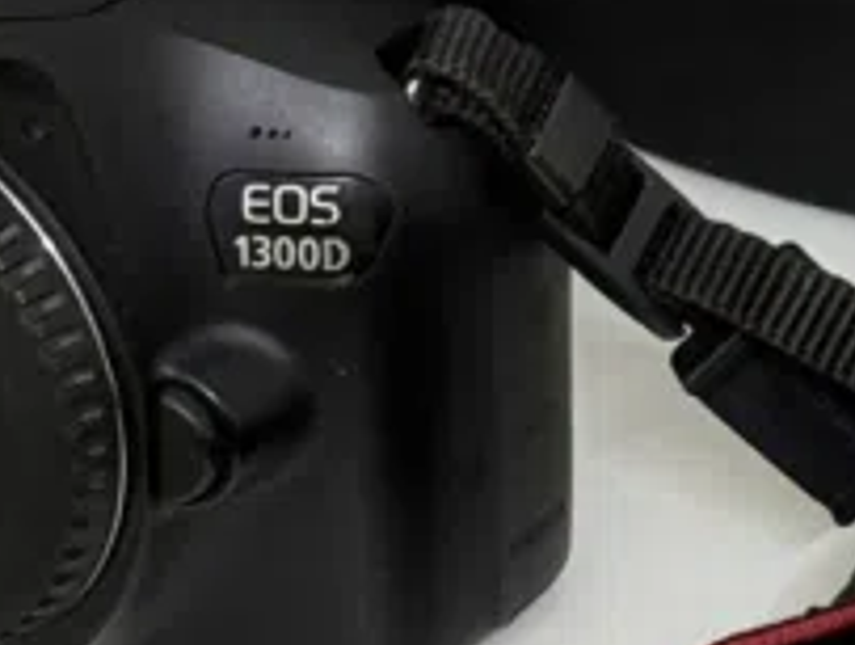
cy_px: 38
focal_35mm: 151
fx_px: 3736
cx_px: 223
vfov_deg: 9.8
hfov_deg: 13.0
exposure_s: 1/60
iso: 125
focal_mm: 6.76
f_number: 1.78
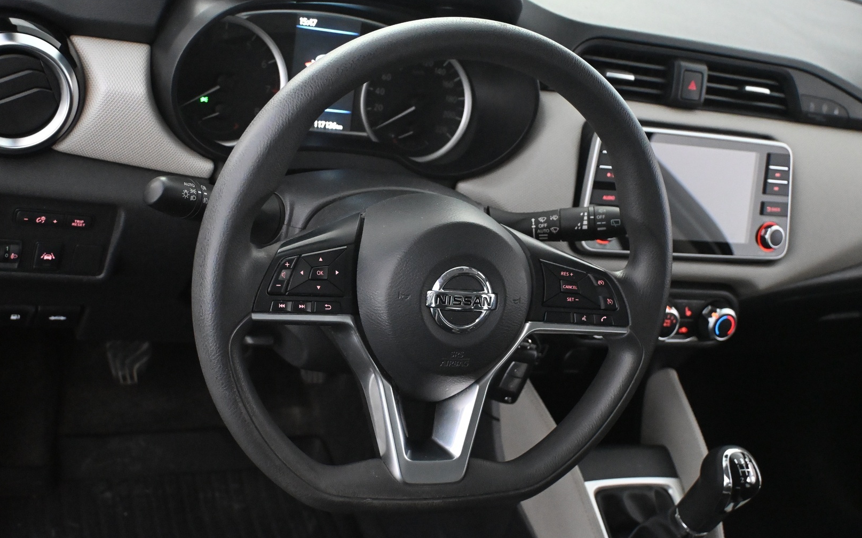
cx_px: 430
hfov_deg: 42.8
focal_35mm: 47
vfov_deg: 27.5
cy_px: 269
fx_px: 1099
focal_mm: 30.5
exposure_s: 1/60
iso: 8000
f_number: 4.8
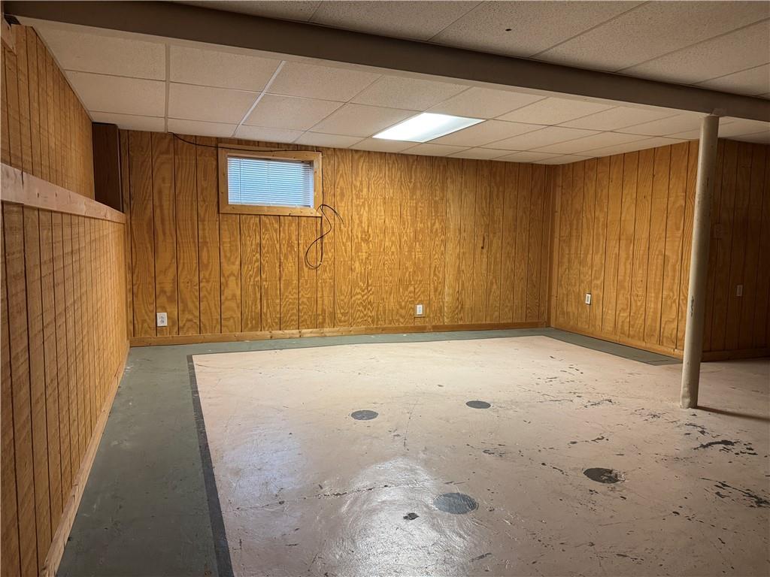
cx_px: 385
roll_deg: -1.0
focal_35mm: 24
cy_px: 288
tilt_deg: -5.6
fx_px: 534
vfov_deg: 56.8
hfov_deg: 71.6
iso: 400
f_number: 1.78
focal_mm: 6.76
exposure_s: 1/60
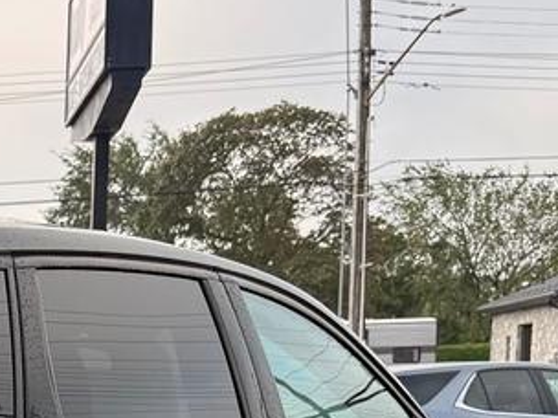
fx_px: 1628
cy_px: 634
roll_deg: +0.6
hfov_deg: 17.6
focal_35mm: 101
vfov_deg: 13.7
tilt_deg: -8.6
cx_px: -264
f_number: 1.78
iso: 80
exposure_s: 1/2169
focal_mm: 6.76
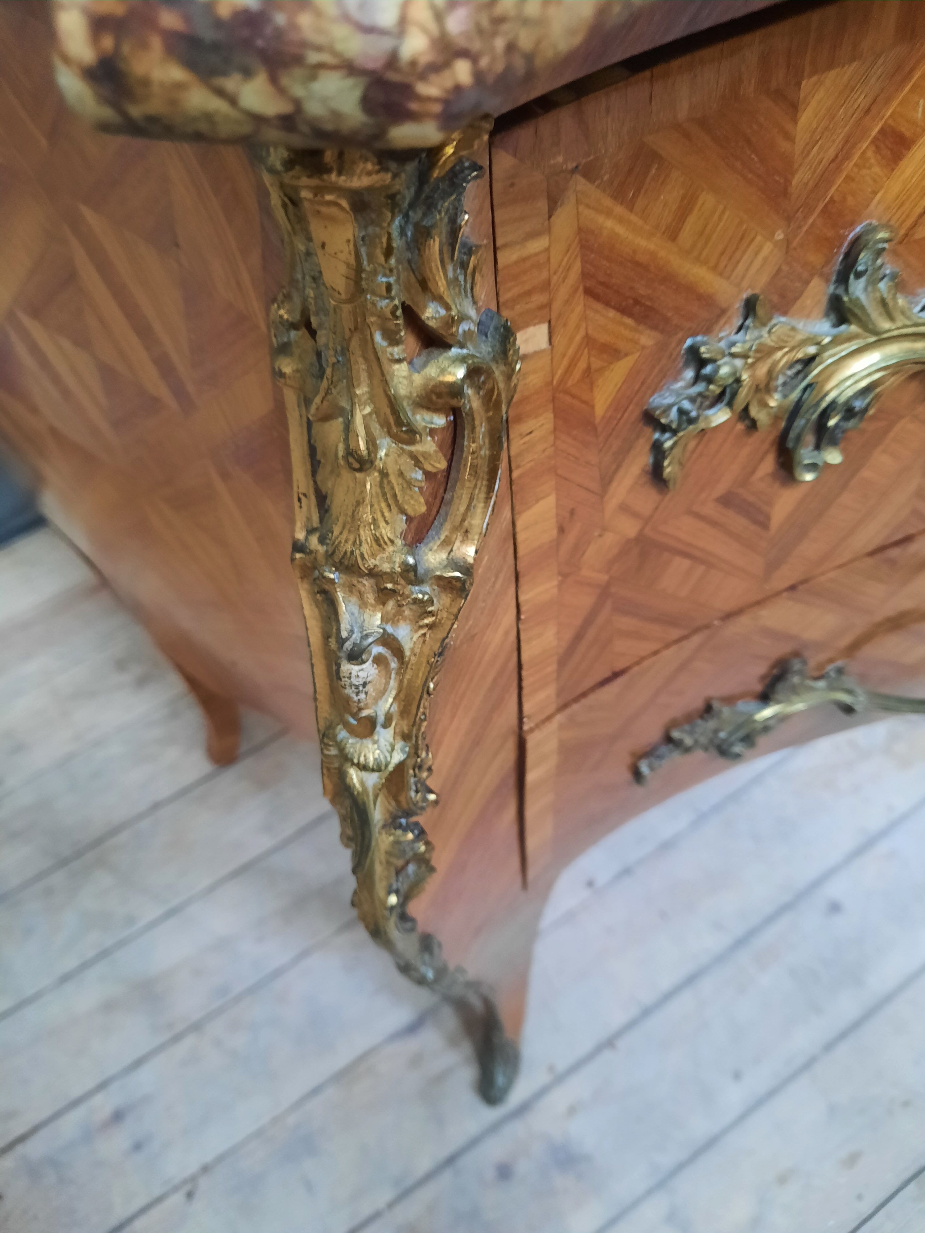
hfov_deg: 54.9
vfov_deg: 69.4
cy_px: 616
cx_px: 462
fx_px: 891
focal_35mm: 25
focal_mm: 4.6
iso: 320
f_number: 2
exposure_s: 1/25
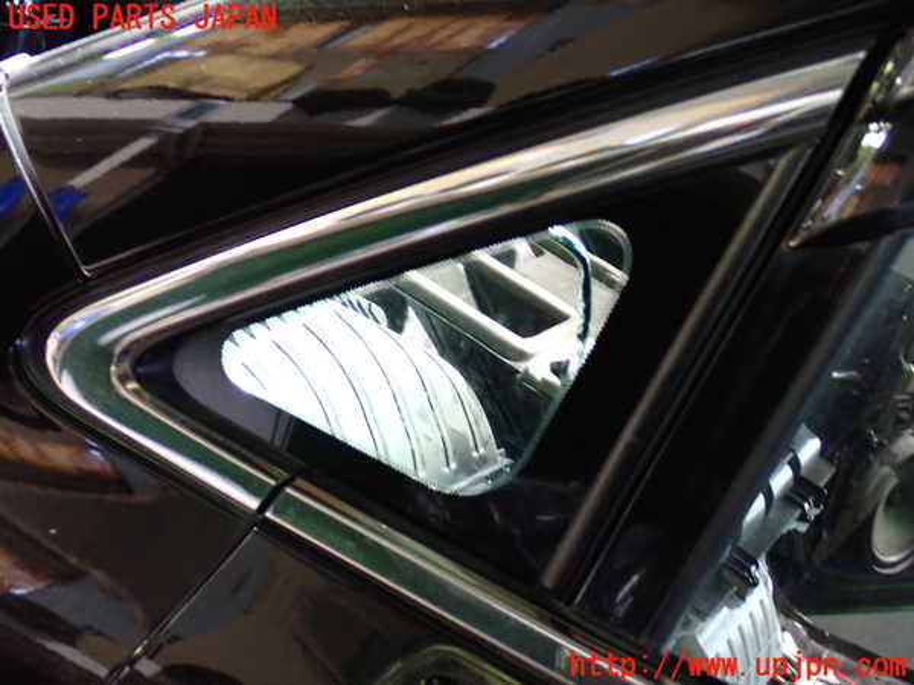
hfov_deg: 38.2
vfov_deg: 29.1
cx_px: 457
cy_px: 342
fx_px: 1320
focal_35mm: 50
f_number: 3.2
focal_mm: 9.01
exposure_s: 1/50
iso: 640
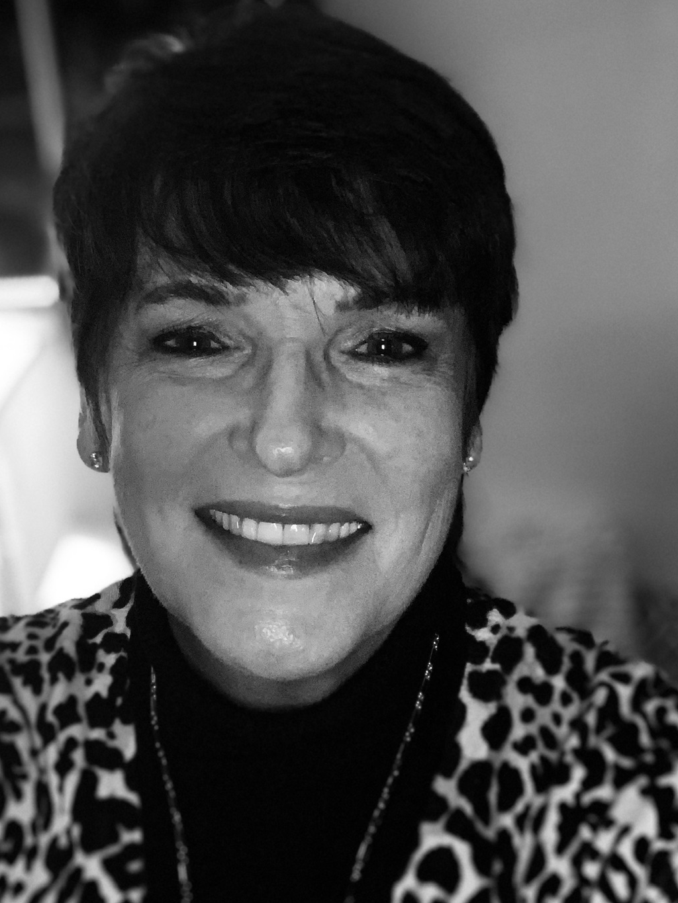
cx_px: 258
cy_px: 386
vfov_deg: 39.6
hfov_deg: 30.2
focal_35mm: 48
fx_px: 1253
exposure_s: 1/30
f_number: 2.2
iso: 250
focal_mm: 2.87
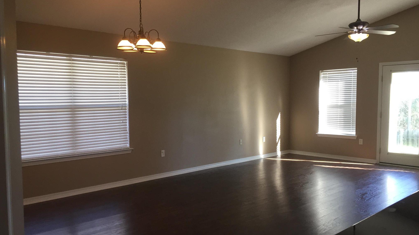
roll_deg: -0.5
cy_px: 124
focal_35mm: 32
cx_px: 211
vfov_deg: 36.7
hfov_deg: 61.0
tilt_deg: -2.8
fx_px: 355
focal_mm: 4.15
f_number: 2.2
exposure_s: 1/30
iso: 40
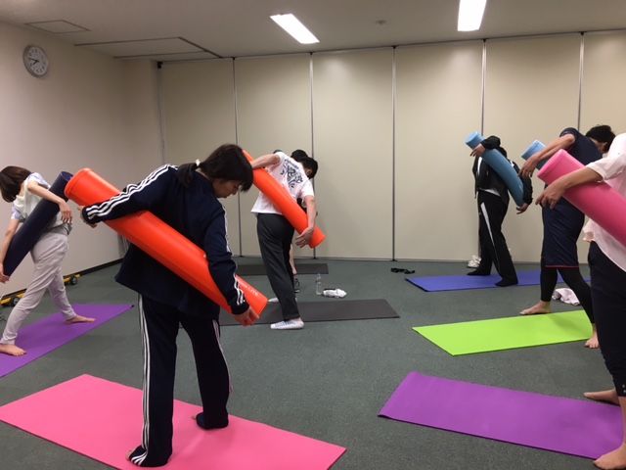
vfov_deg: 48.2
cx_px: 313
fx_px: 524
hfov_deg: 61.7
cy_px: 235
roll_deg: +1.3
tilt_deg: -8.3
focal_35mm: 29
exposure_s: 1/30
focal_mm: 4.15
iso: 64
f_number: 2.2
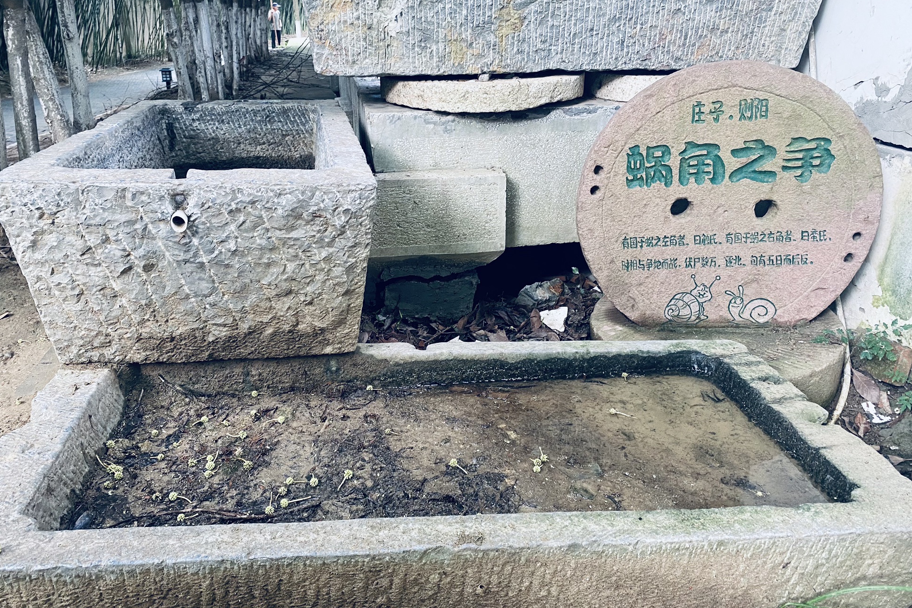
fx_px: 709
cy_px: 295
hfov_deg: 65.5
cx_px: 448
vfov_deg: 46.4
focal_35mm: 28
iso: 160
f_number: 1.8
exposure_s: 1/60
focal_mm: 4.25
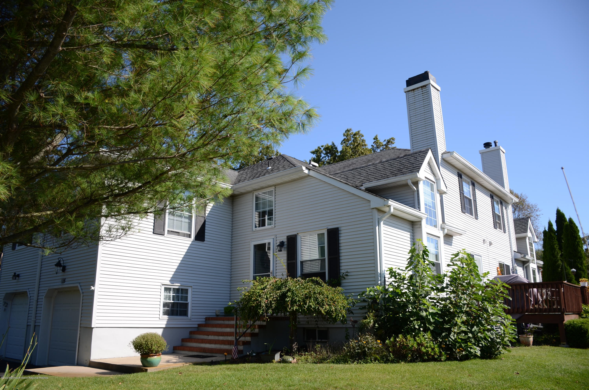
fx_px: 441
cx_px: 294
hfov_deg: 67.5
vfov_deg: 47.7
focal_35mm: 27
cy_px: 195
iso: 100
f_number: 4
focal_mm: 18
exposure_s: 1/800
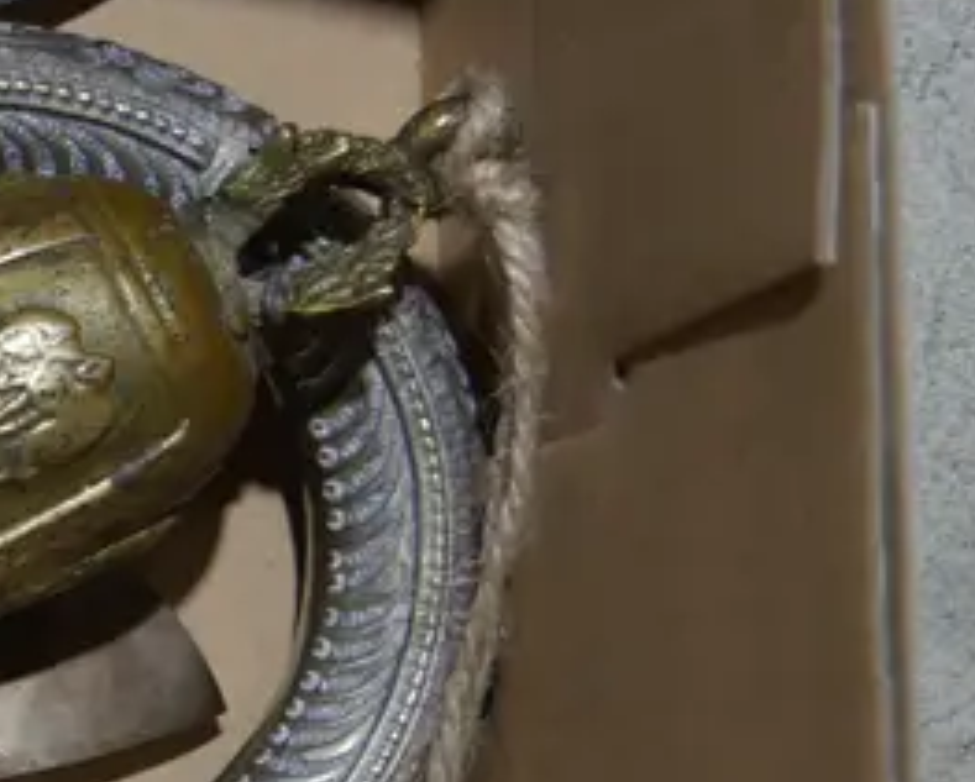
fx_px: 4824
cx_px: -879
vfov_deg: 9.3
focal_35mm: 167
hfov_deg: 10.7
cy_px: 463
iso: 320
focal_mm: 22
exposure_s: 1/60
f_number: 4.7
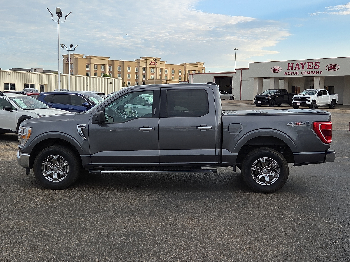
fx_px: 394
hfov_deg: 47.9
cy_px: 131
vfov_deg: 36.8
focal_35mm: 39
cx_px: 175
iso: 76
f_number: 1.8
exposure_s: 1/2500
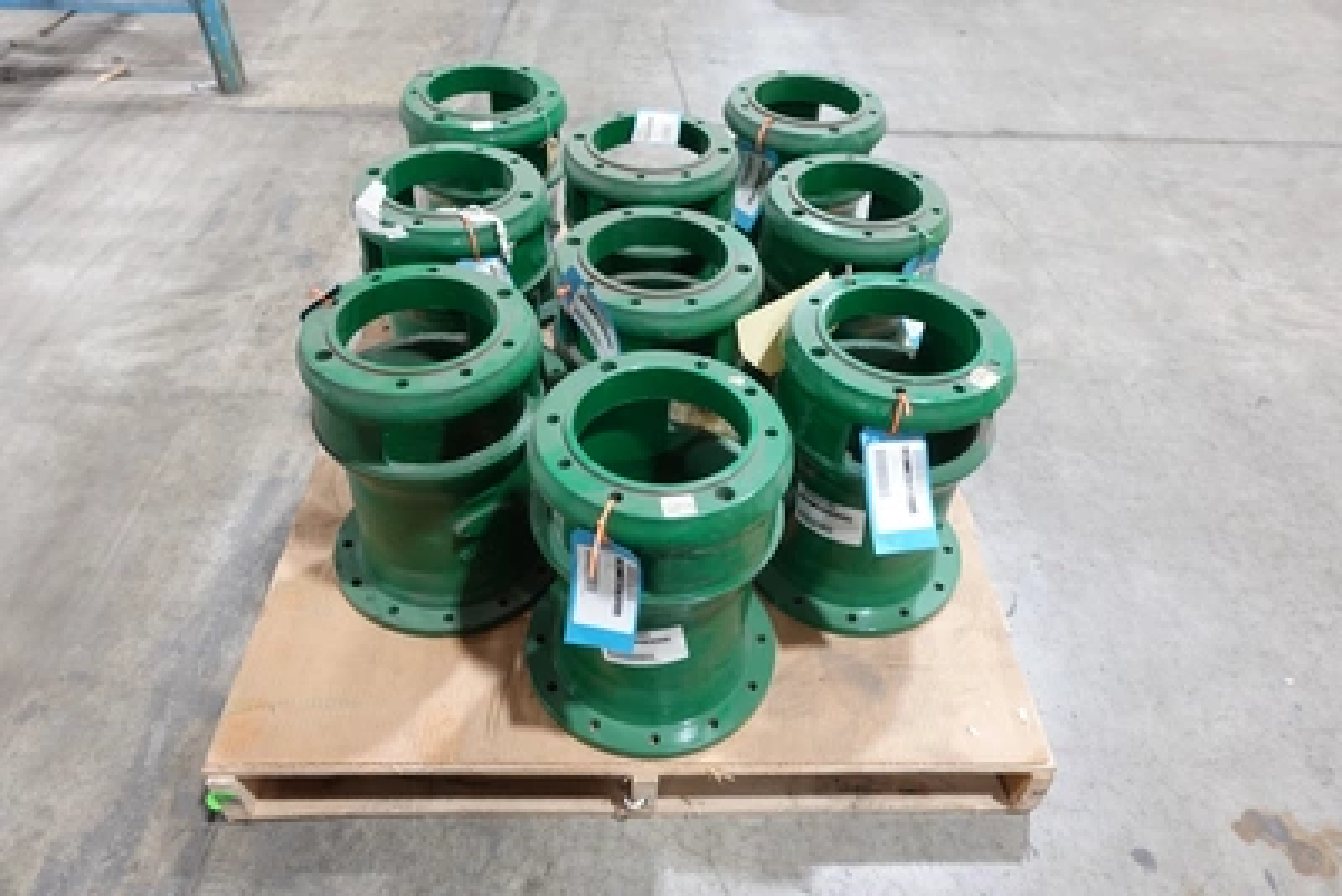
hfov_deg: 73.7
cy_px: 448
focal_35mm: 24
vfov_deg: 53.2
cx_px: 671
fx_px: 895
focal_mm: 8.8
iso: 400
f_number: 1.8
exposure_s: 1/30
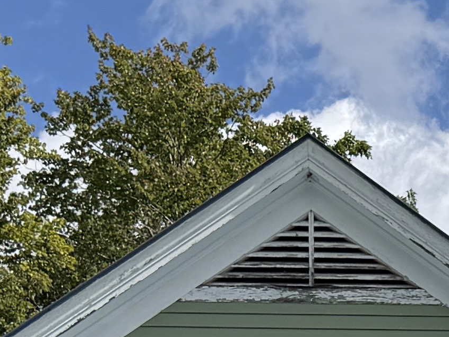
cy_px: 643
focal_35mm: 162
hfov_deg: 11.7
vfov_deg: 8.7
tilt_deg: +10.6
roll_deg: +1.5
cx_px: 649
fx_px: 2102
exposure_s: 1/5714
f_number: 1.78
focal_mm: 6.76
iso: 80
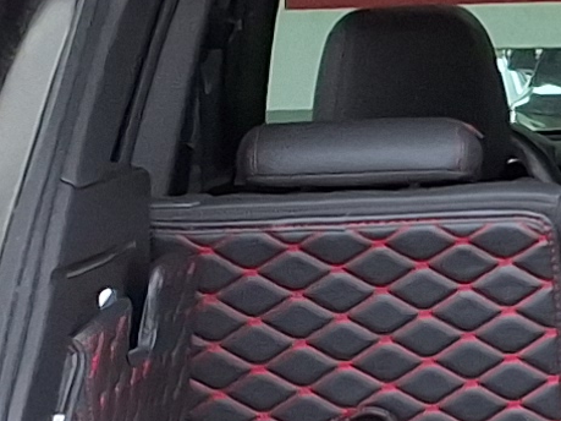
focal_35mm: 199
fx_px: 3224
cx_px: 781
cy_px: 113
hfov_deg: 9.7
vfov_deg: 7.5
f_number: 1.9
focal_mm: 2.91
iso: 32
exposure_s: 1/207
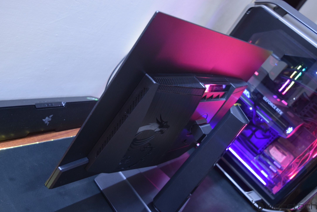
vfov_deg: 34.2
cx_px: 158
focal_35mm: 39
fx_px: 343
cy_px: 106
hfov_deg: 49.6
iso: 1600
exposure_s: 1/10
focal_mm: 26
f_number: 4
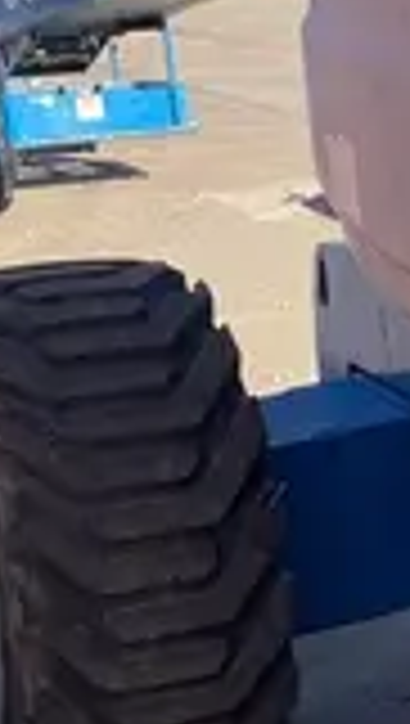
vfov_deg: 16.6
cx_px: 1099
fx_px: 2484
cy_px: 470
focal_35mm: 129
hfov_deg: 8.4
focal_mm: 4.2
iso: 32
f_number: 1.6
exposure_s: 1/1887
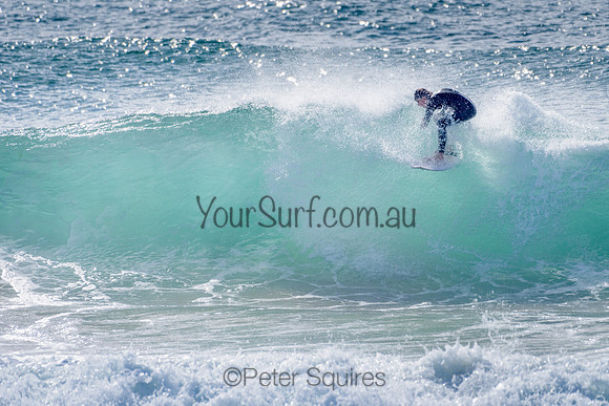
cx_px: 361
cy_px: 187
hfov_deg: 3.4
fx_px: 10358
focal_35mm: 612
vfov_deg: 2.2
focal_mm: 500
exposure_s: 1/2000
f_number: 5.6
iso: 90
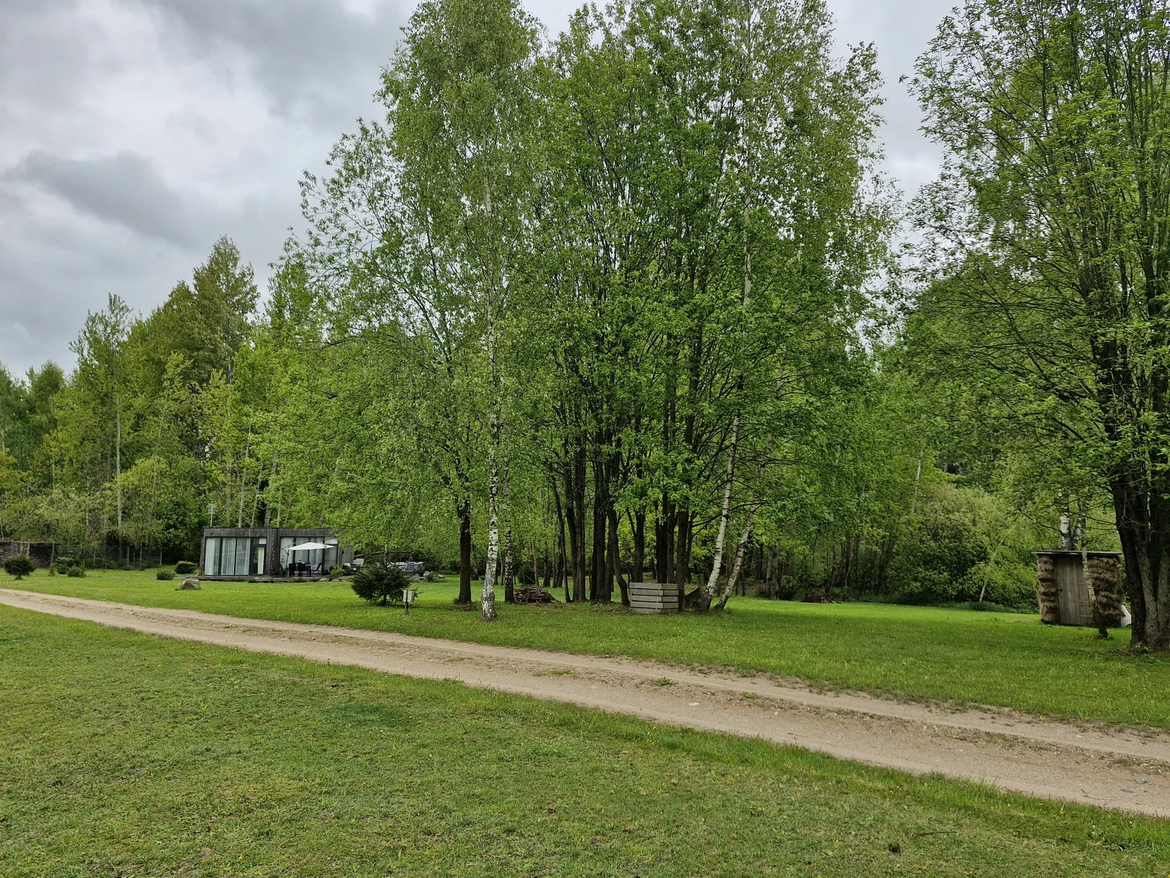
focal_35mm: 23
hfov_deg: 73.9
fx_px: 777
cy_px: 439
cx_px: 585
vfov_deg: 58.9
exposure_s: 1/1048
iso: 50
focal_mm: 5.54
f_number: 1.8
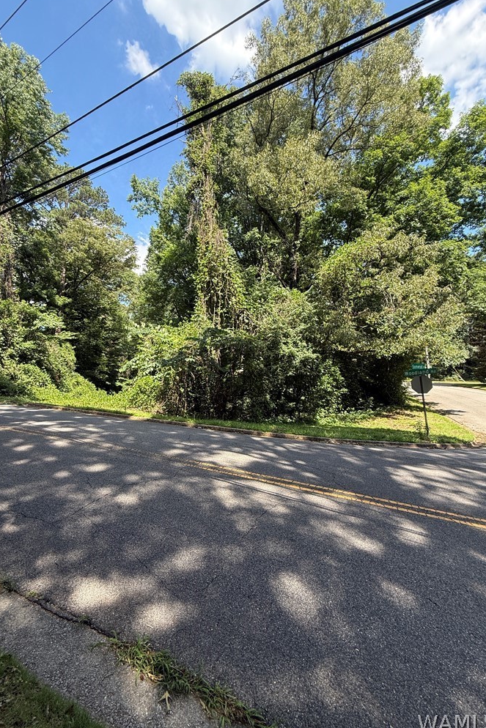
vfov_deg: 100.4
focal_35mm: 15
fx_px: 304
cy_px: 365
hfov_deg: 77.1
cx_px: 220
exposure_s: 1/318
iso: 64
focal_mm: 2.22
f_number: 2.2
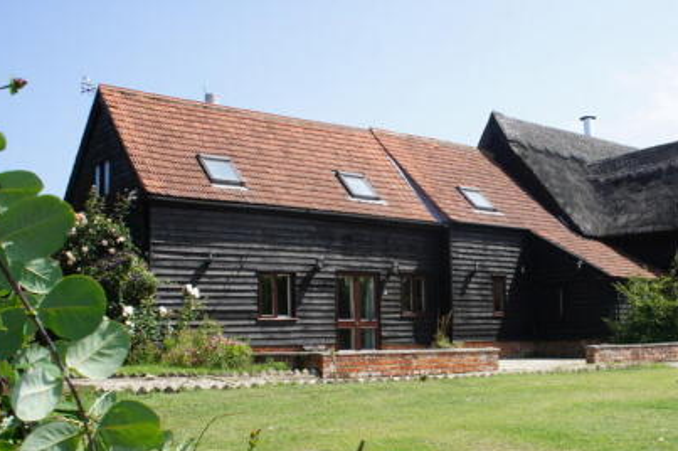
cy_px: 298
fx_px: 828
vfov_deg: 30.3
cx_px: 453
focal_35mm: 44
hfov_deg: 43.9
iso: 200
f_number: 11
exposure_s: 1/160
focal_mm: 18
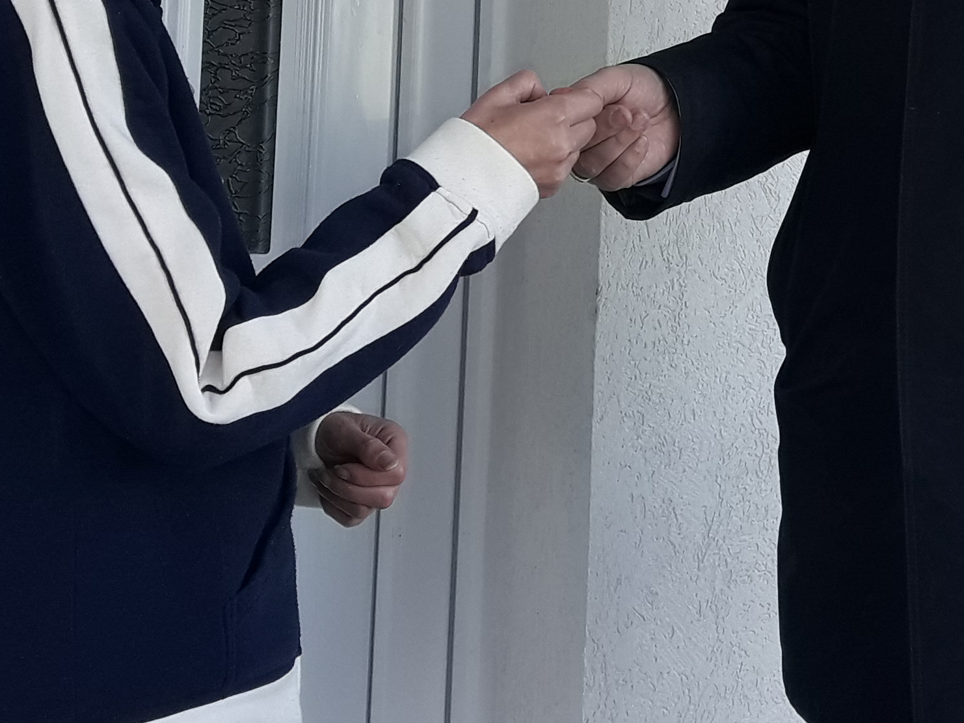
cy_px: 71
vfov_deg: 18.6
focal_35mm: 78
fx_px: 2172
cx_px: 580
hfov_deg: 25.0
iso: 40
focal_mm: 3.7
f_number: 1.9
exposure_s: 1/109
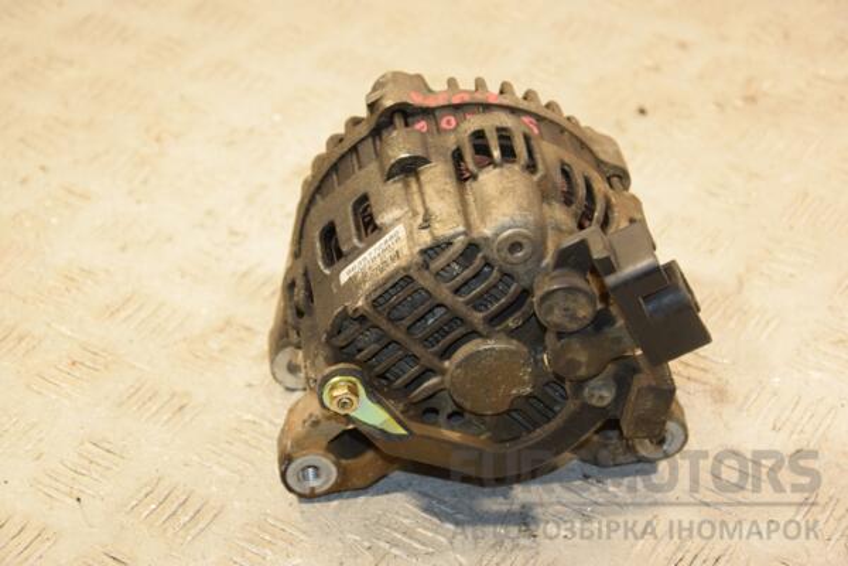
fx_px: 2049
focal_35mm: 87
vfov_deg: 15.7
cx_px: 424
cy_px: 283
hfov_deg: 23.4
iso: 800
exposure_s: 1/160
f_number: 5
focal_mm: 58
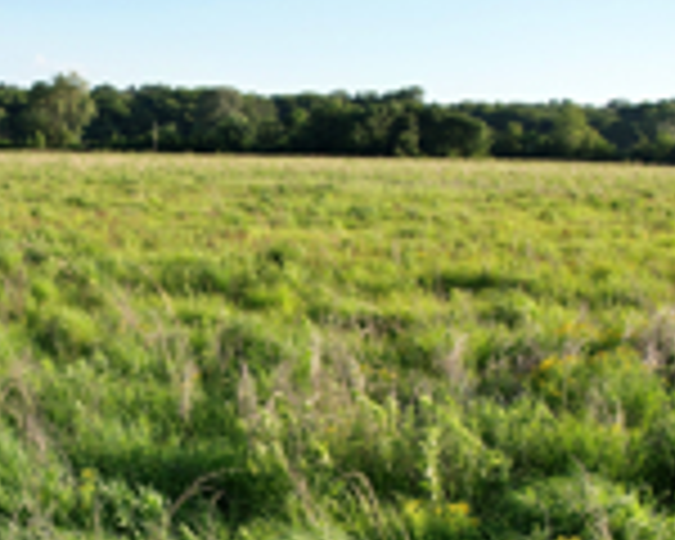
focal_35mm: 62
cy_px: 468
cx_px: 112
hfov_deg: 29.6
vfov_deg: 24.0
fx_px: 1239
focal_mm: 8.38
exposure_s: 1/800
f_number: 2.8
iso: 100
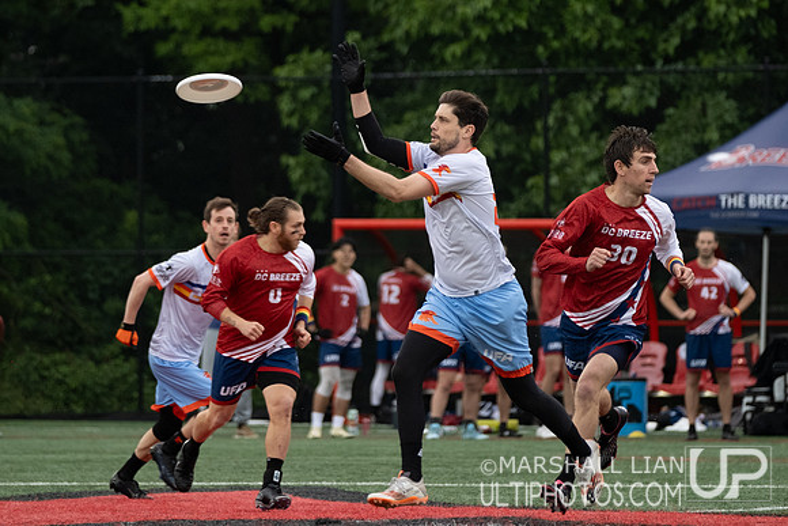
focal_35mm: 331
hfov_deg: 6.2
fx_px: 7255
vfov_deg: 4.2
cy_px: 170
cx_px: 392
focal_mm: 140
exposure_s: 1/1000
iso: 640
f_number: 2.8
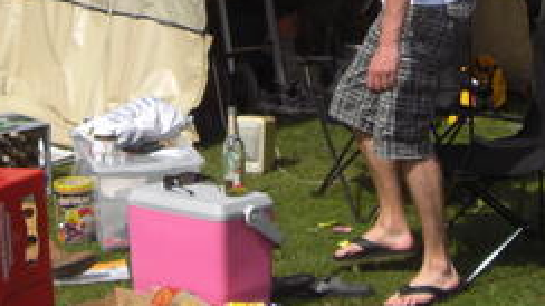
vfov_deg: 10.0
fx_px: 1719
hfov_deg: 18.0
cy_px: -48
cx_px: 275
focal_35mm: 119
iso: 64
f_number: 8
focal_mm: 6.2
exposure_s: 1/250
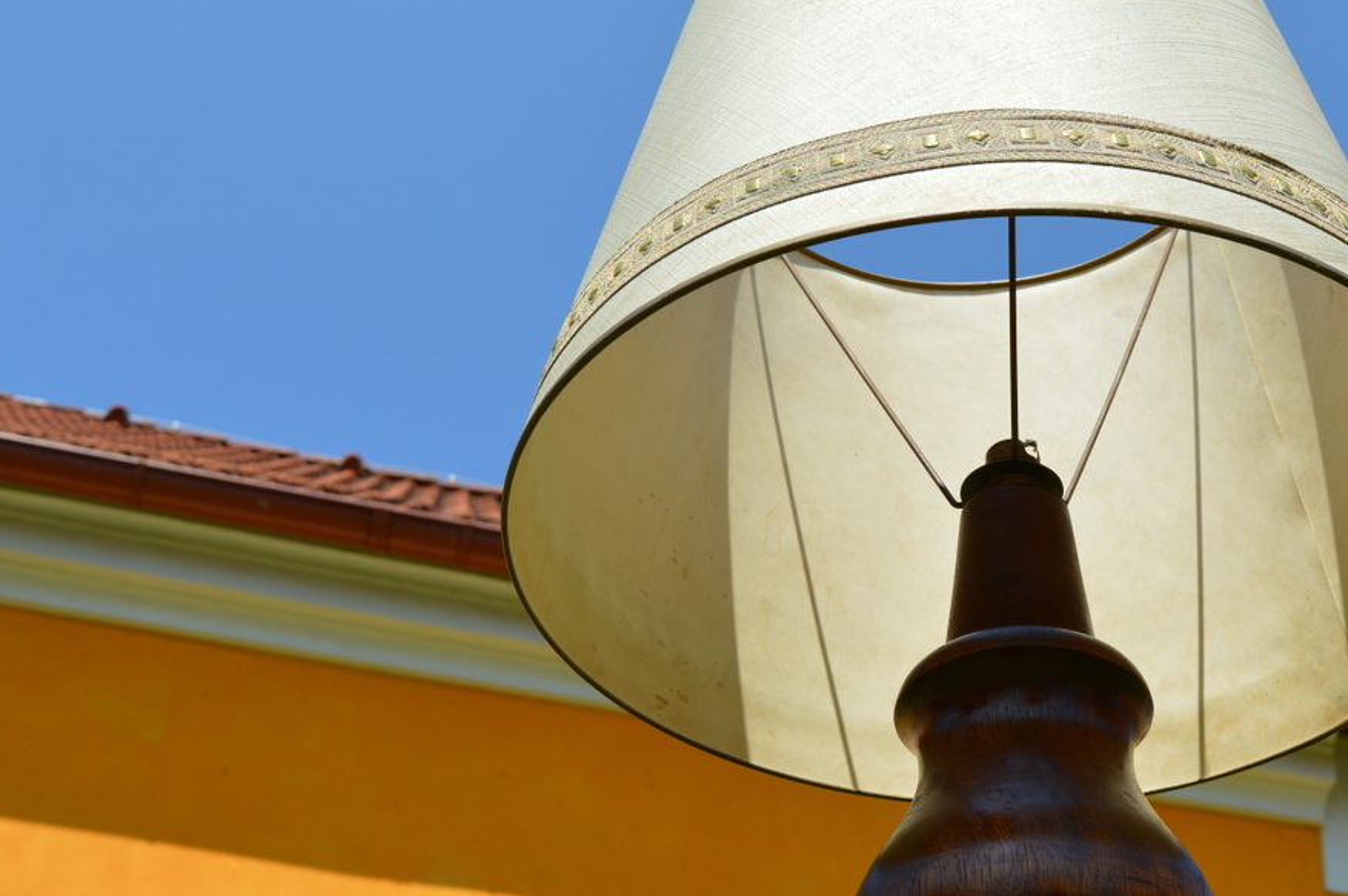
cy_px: 371
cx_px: 948
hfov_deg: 35.9
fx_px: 2047
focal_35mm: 55
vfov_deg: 24.7
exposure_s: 1/320
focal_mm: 25
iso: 100
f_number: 9
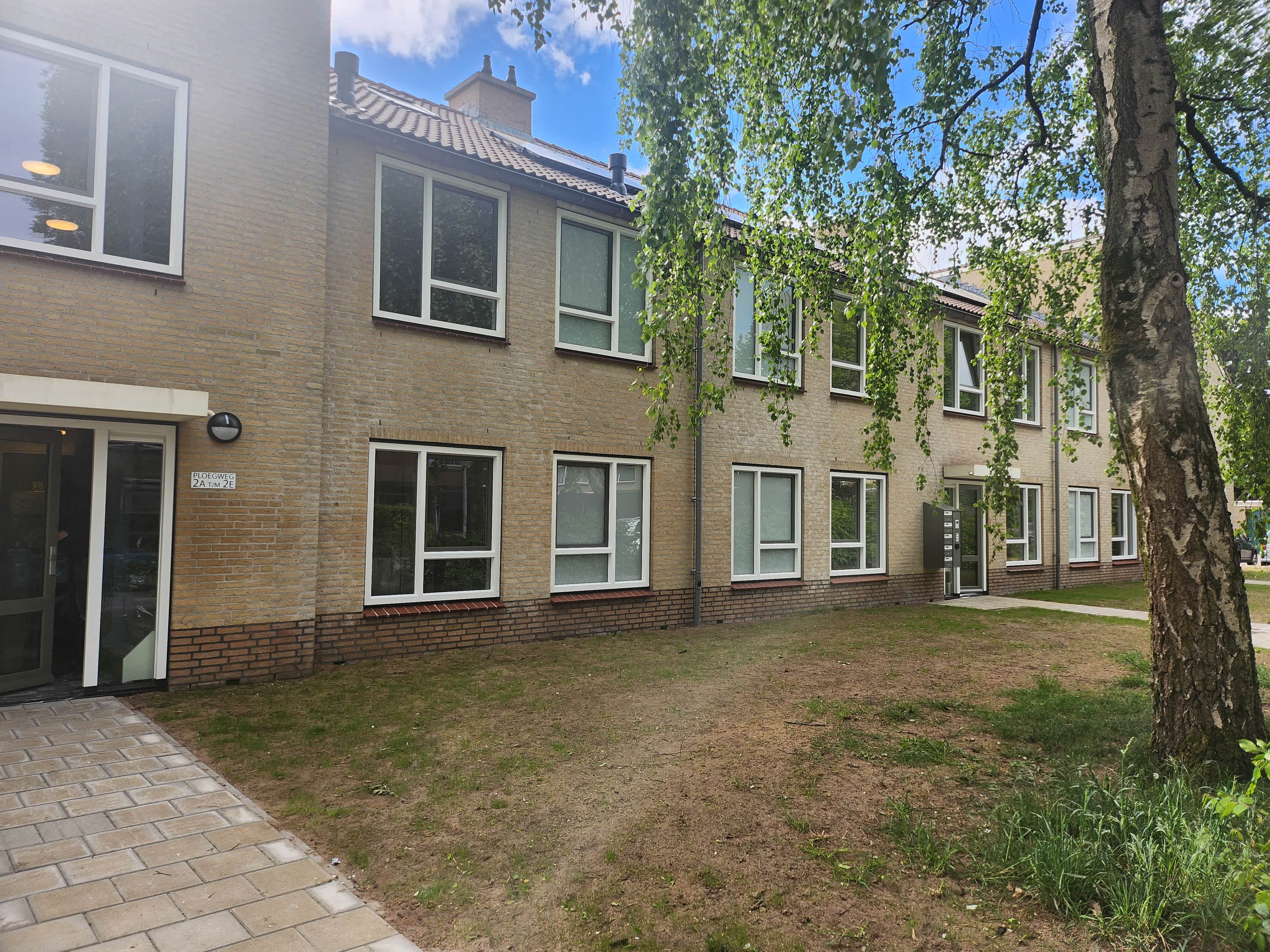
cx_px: 635
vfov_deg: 56.8
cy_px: 476
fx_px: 881
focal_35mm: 24
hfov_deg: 71.6
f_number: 1.8
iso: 50
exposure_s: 1/952
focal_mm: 5
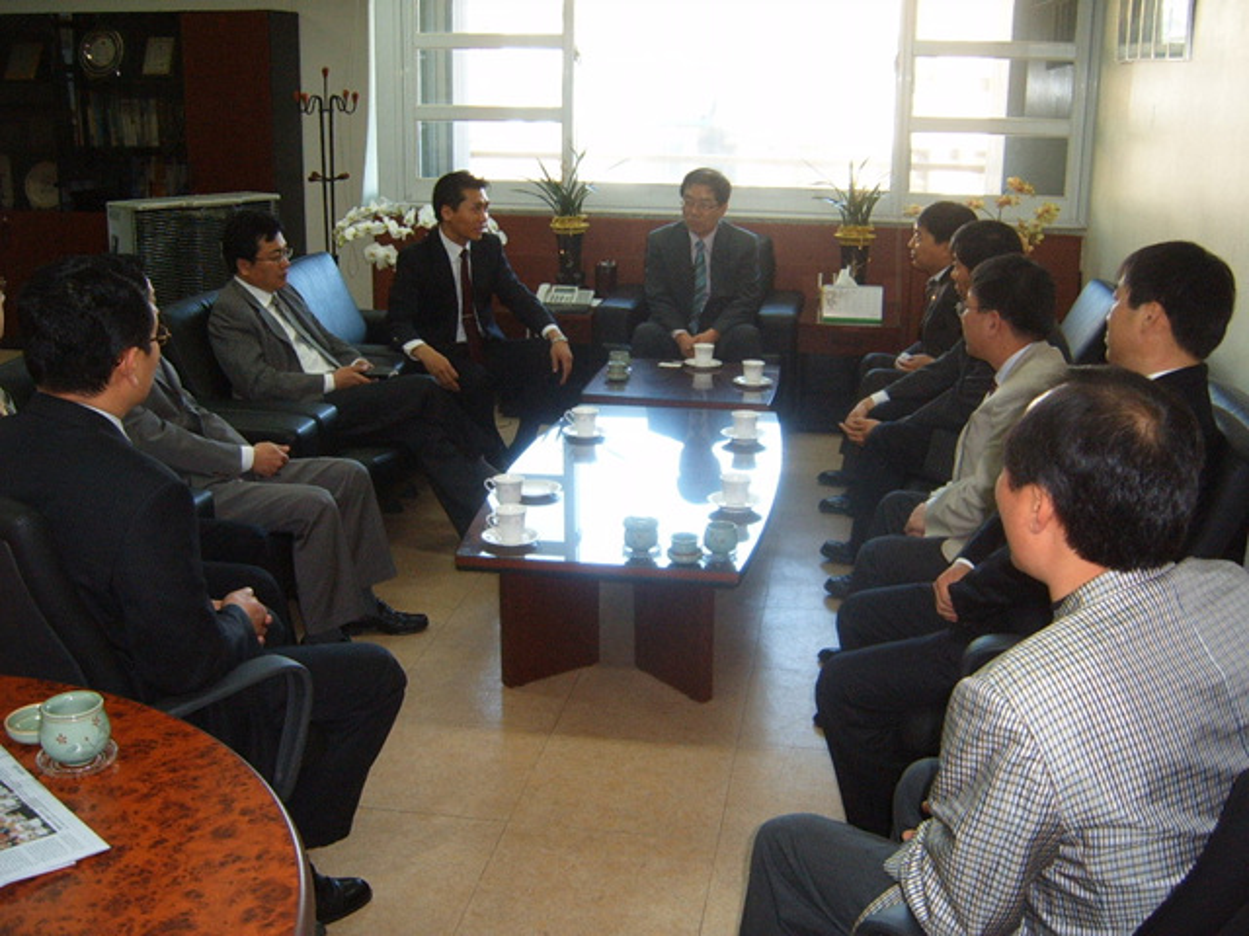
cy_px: 468
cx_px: 624
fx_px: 1335
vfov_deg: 38.7
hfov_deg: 50.1
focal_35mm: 37
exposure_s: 1/60
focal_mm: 6.2
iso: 141
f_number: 2.9
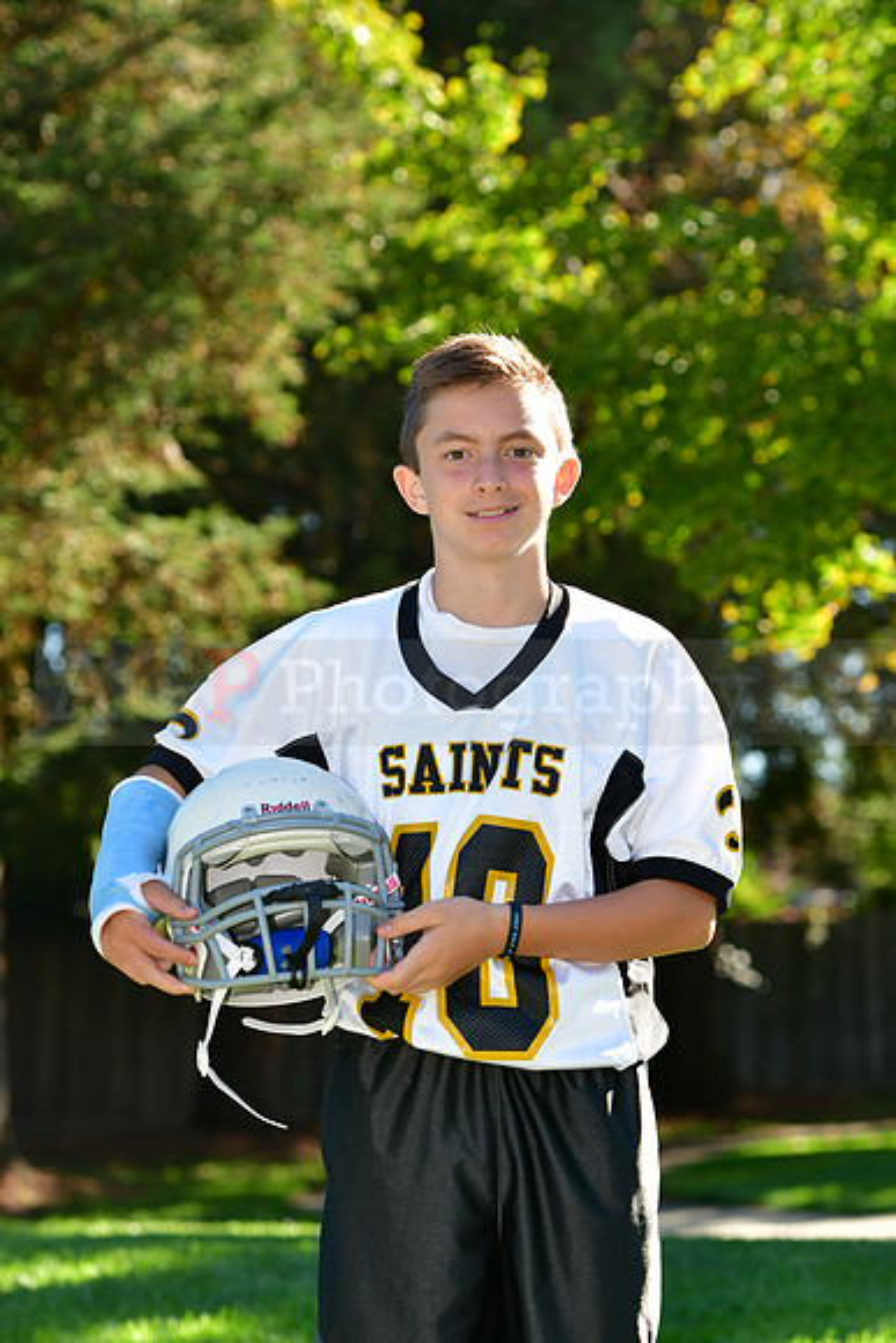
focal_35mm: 150
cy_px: 672
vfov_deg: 13.7
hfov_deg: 9.2
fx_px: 5596
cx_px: 448
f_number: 4.5
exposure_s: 1/800
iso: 400
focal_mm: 100
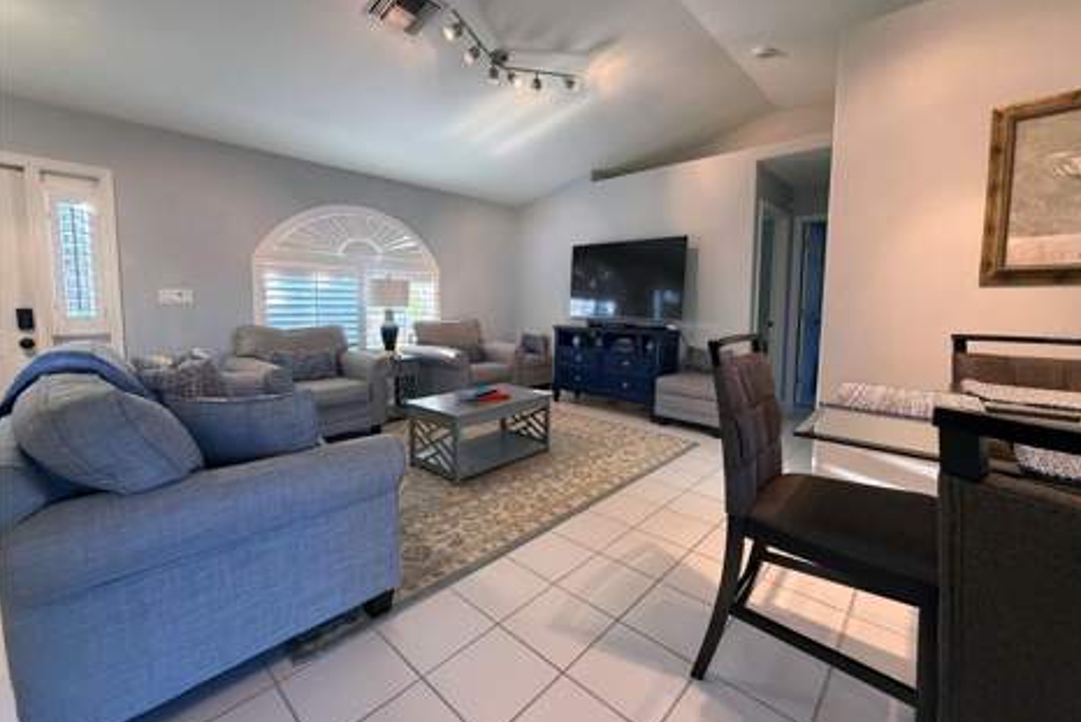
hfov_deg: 100.4
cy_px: 337
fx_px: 451
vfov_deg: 77.3
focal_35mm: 15
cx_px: 552
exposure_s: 1/60
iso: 400
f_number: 2.2
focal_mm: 2.22
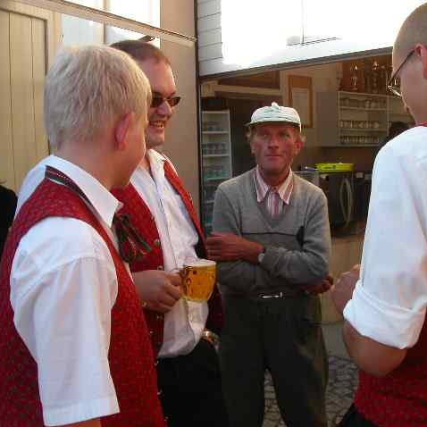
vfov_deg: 37.6
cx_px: 264
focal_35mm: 45
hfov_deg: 37.3
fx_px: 628
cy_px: 214
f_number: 5.6
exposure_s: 1/90
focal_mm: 7.8
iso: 100
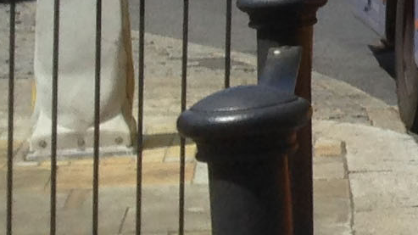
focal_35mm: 238
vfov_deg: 5.0
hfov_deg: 7.6
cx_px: 1353
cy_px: -206
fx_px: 2637
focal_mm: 4.12
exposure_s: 1/1869
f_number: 2.4
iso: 50
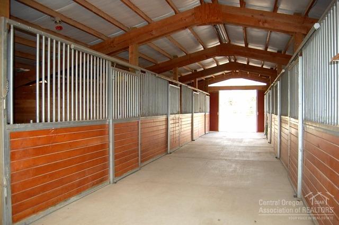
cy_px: 112
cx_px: 170
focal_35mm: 27
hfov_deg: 67.4
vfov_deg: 47.8
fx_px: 254
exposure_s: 1/200
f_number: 3.5
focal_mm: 18
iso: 400
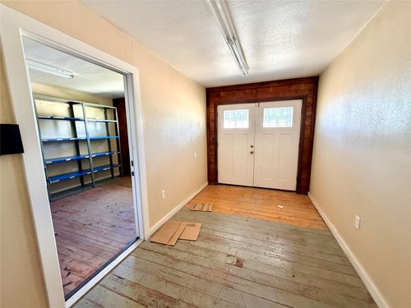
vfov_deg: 85.7
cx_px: 206
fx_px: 166
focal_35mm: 14
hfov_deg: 102.1
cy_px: 154
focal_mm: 2.22
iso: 320
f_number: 2.2
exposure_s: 1/75
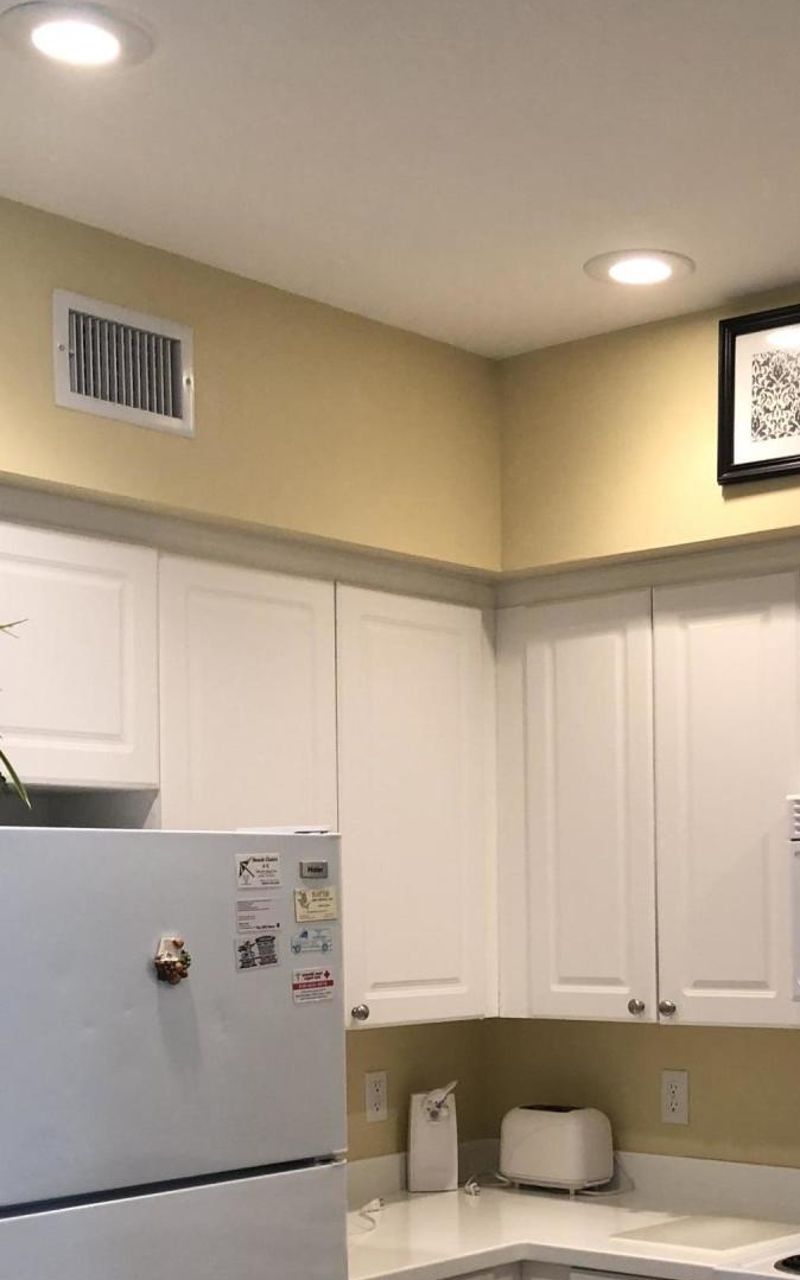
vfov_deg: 35.0
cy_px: 942
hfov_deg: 22.6
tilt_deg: -0.1
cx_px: 567
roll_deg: +0.7
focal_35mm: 57
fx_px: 1989
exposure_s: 1/24
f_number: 1.8
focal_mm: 3.99
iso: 32
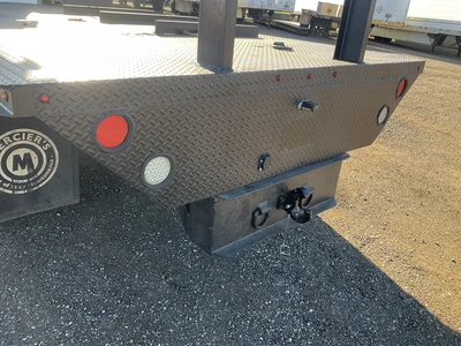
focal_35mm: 29
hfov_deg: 61.7
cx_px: 230
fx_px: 386
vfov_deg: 48.2
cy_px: 173
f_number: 1.8
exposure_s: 1/155
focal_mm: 3
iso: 20
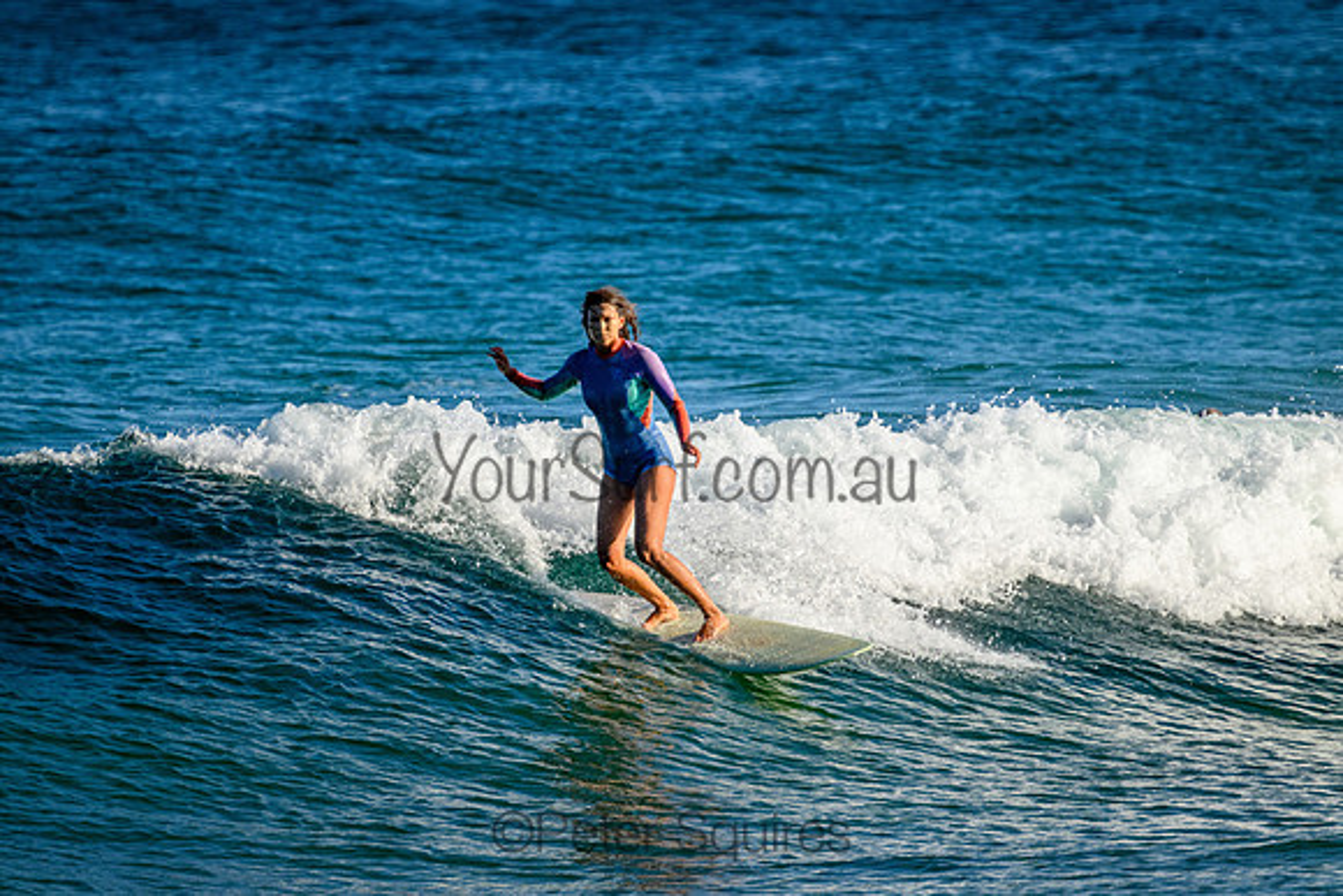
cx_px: 672
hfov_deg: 2.6
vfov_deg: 1.7
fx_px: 29850
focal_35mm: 800
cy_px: 448
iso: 1400
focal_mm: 800
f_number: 11
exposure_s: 1/2000
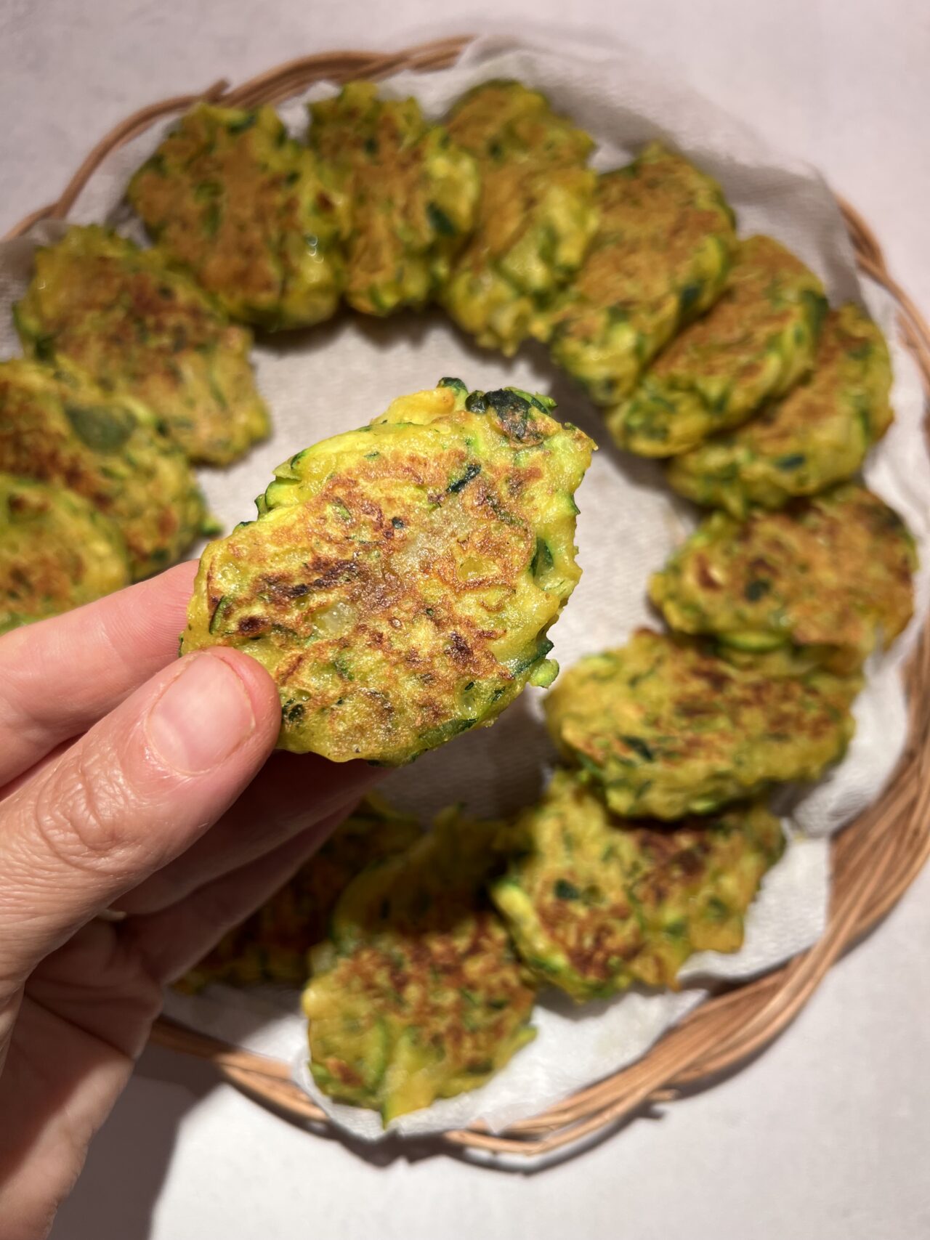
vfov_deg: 67.3
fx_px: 931
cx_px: 465
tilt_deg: -79.2
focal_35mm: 26
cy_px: 620
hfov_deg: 53.1
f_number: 1.5
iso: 64
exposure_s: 1/100
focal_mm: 5.7
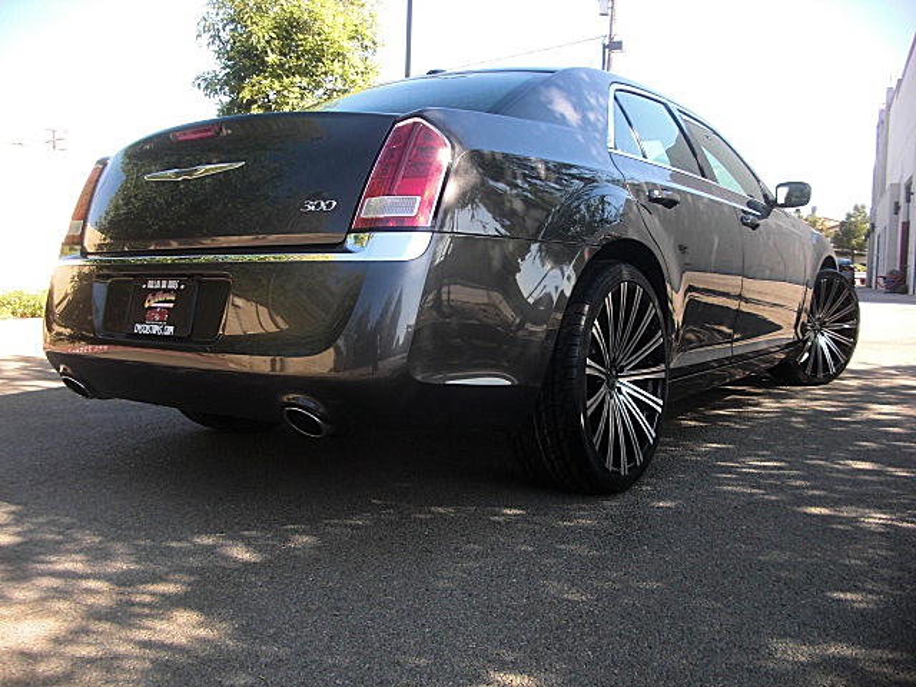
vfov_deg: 39.7
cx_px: 458
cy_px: 344
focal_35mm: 36
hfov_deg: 51.4
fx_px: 953
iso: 50
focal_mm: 6.3
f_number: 2.8
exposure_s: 1/160
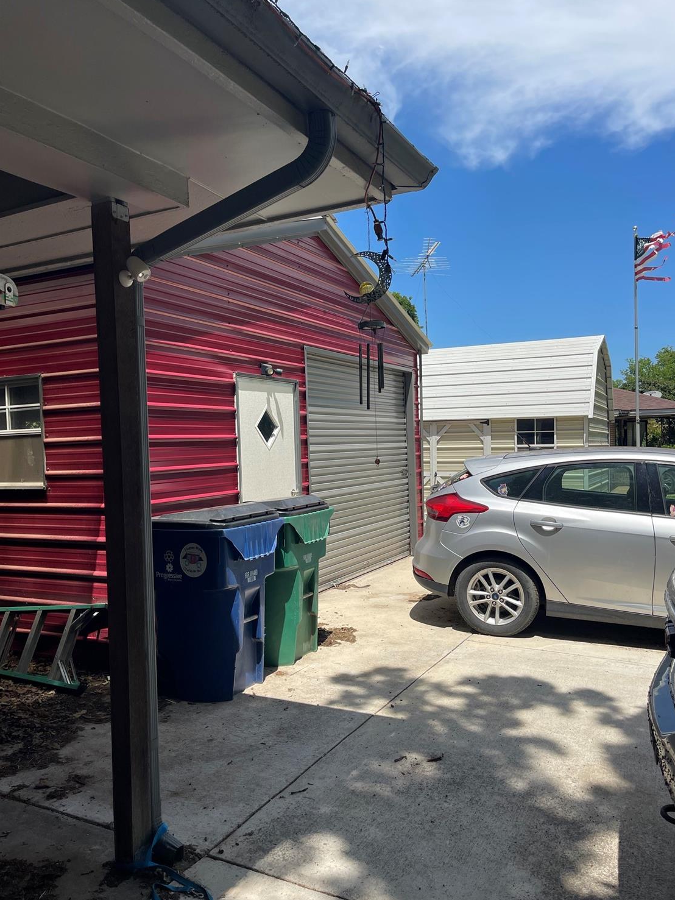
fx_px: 676
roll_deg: +0.9
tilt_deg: -1.1
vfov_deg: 67.3
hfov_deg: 53.1
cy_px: 455
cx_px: 350
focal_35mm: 26
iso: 32
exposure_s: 1/3559
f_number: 1.6
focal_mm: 5.1
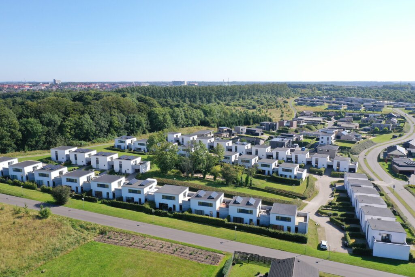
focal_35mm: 28
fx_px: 323
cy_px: 138
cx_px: 208
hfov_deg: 65.5
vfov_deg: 46.4
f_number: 5.6
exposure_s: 1/320
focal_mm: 10.26
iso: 100
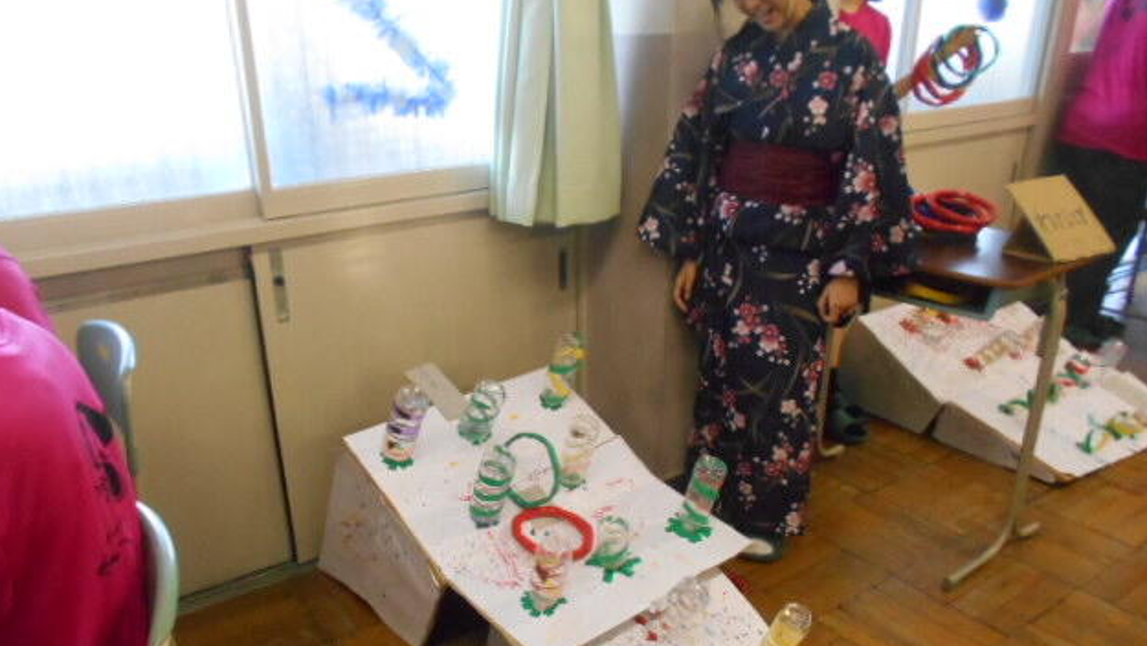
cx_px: 576
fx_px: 882
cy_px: 433
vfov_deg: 39.7
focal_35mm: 29
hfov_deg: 66.0
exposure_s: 1/100
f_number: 3.2
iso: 800
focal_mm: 4.6
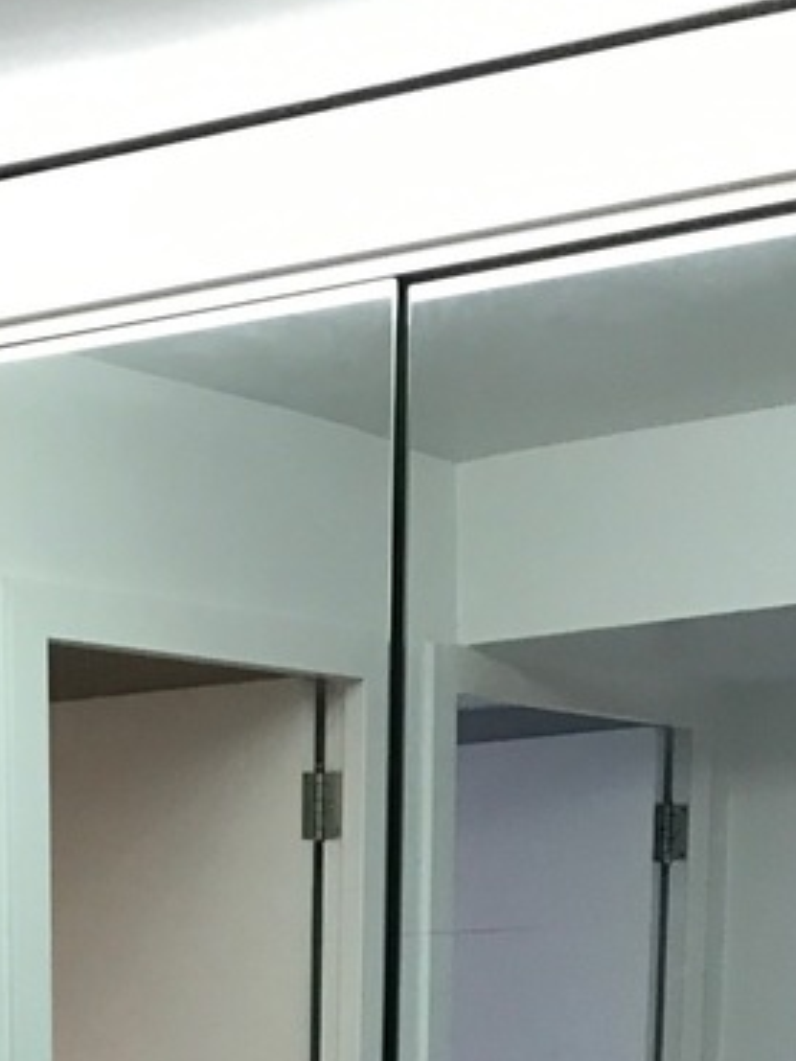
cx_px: -17
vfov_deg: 20.9
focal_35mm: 82
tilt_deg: -7.9
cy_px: 1510
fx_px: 2513
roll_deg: -0.4
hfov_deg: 17.5
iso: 40
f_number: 1.8
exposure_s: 1/30
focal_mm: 3.99
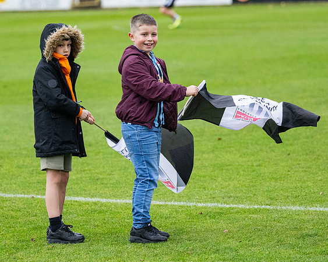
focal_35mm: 261
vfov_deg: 5.9
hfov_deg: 7.4
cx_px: 129
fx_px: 2534
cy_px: 143
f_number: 2.8
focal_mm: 125
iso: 1600
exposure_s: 1/1250
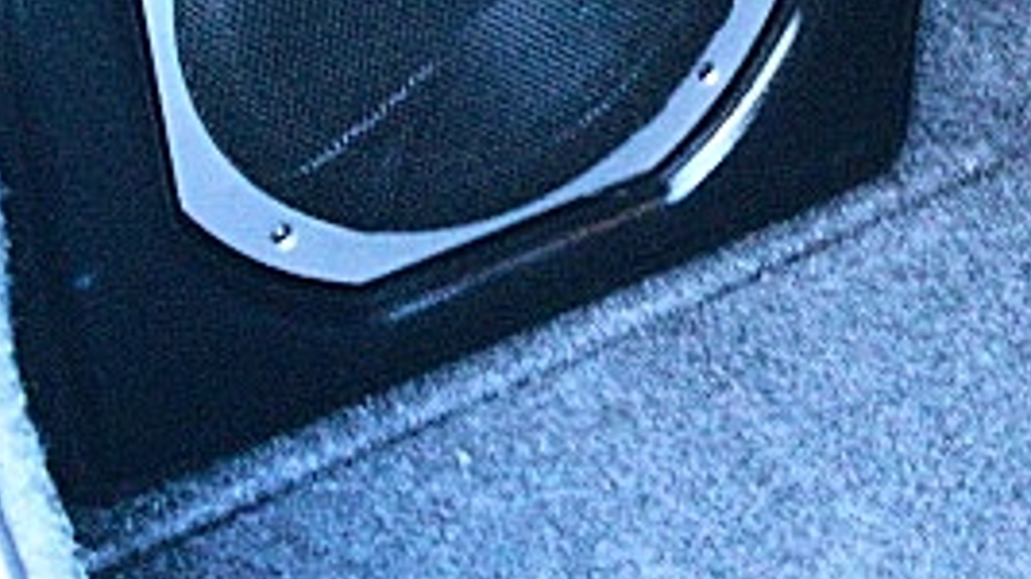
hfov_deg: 22.3
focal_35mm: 94
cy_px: -31
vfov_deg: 12.7
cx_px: 853
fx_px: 2569
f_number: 2.8
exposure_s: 1/50
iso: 800
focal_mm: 6.3
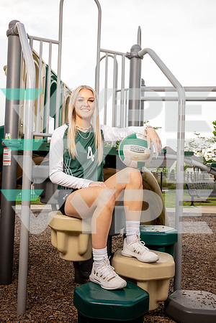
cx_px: 108
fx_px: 351
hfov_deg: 34.2
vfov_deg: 49.6
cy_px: 162
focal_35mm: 39
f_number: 9
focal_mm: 39
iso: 250
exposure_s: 1/250
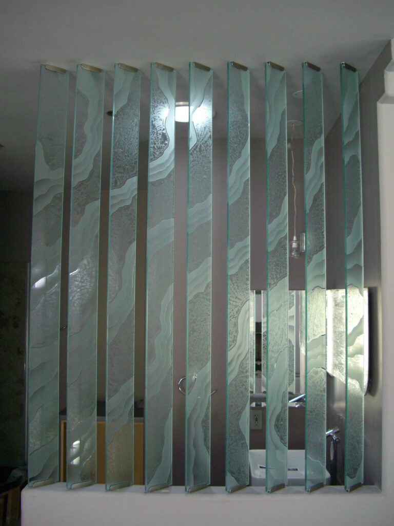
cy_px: 263
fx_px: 577
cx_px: 197
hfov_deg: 37.7
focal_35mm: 38
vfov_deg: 49.0
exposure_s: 1/100
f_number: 2.8
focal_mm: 7.9
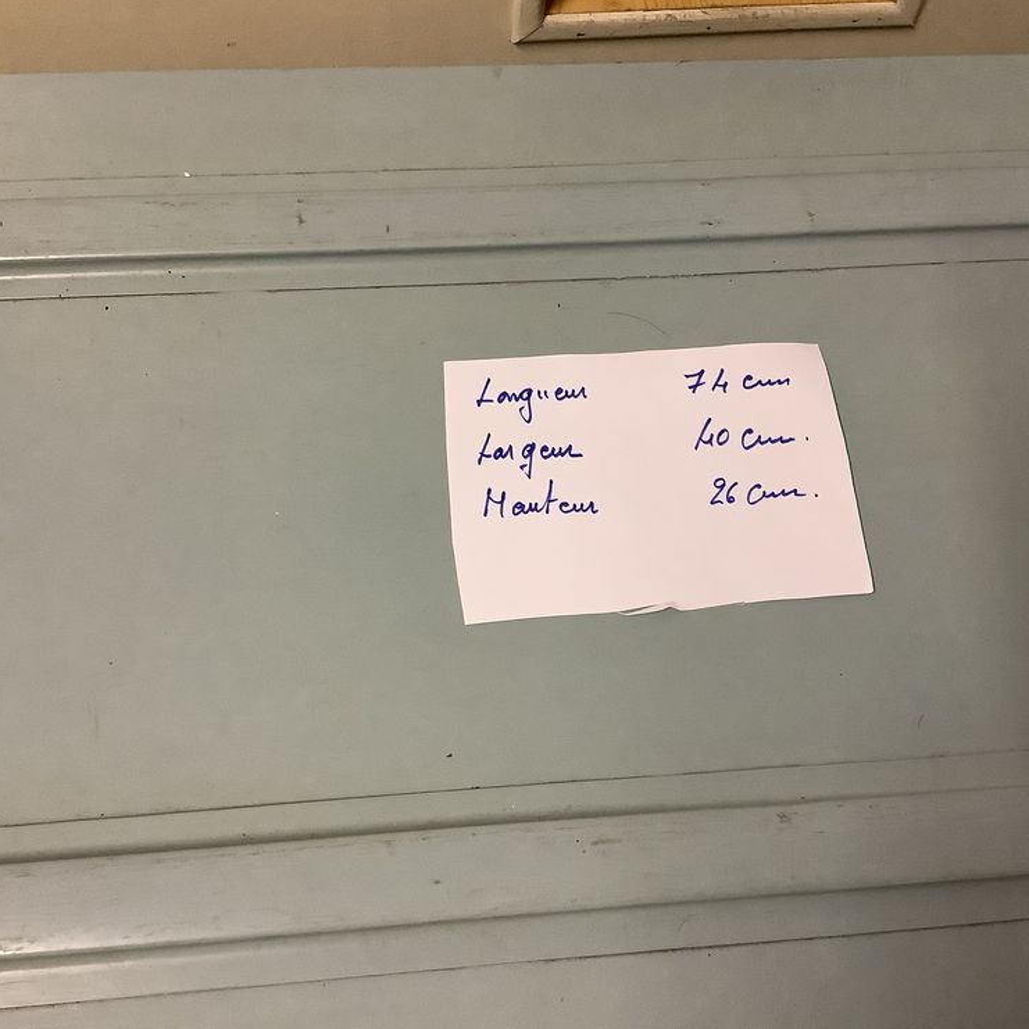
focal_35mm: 37
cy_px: 511
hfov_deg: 44.9
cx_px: 512
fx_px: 1244
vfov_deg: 44.9
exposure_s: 1/50
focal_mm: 3.3
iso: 320
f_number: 2.4
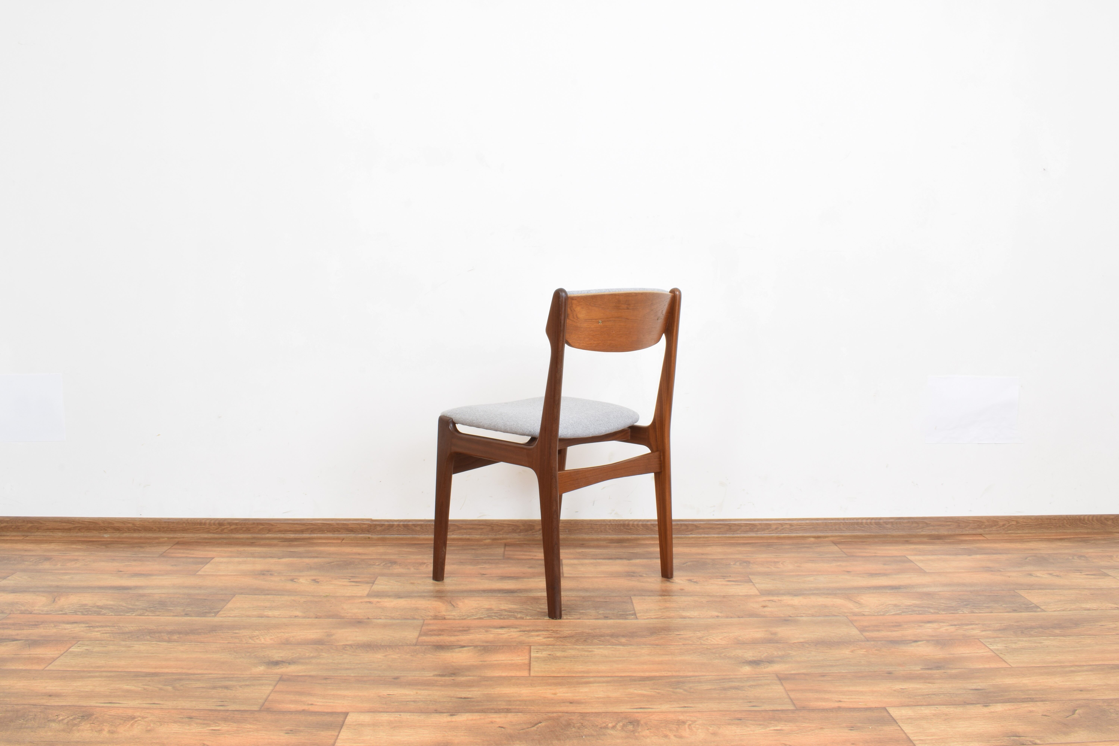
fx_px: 932
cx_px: 560
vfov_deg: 43.6
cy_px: 373
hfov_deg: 61.9
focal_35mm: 30
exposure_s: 5
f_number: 25
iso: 100
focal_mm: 20
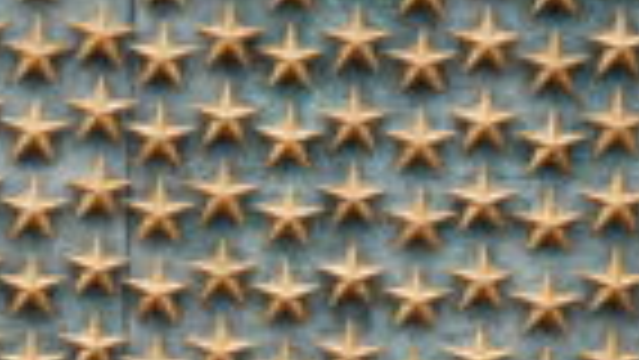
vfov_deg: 6.2
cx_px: -328
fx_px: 3286
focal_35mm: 194
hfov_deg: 10.7
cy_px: -52
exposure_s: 1/125
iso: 100
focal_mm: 35
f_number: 5.6
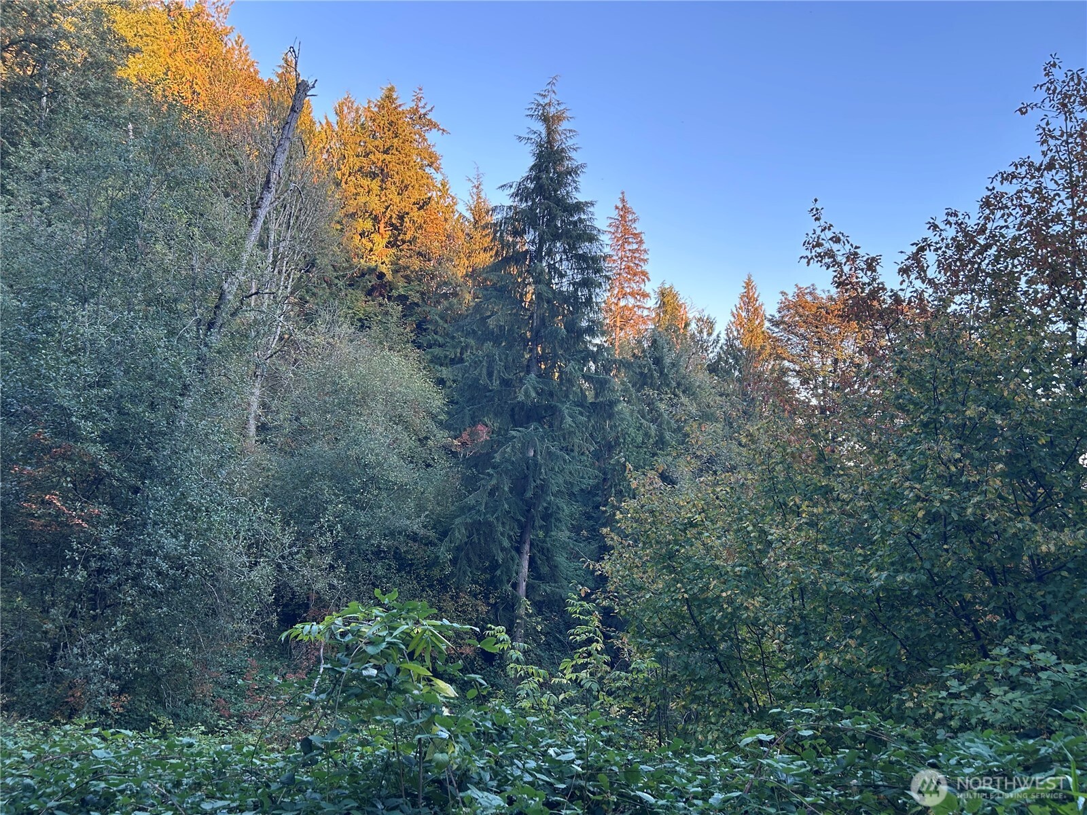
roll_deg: -2.6
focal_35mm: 26
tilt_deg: +6.0
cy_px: 408
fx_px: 816
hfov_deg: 67.3
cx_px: 544
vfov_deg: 53.1
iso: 32
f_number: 1.5
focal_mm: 5.7
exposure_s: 1/146
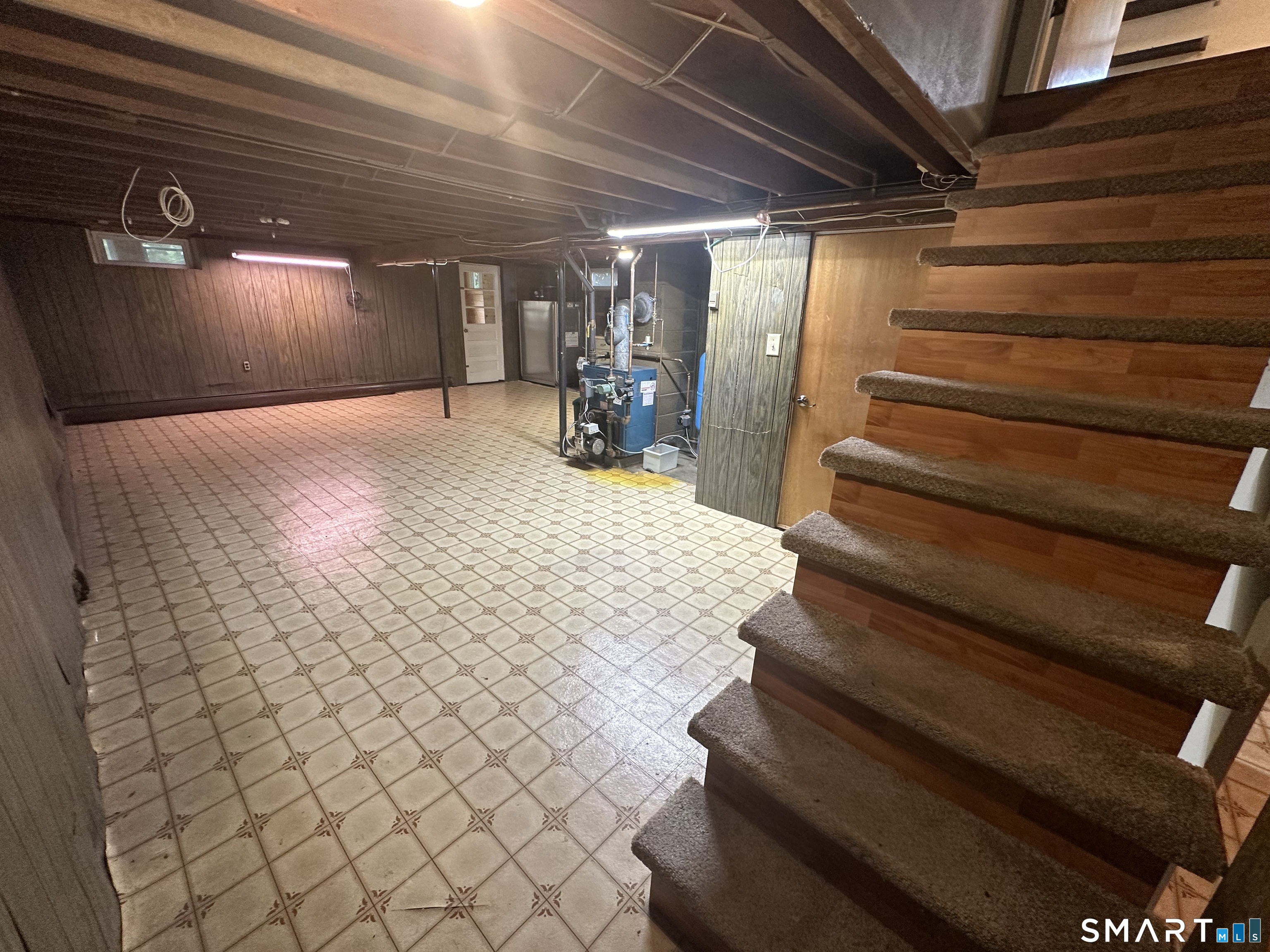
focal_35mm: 14
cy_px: 476
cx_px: 635
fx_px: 514
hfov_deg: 102.1
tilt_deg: -18.7
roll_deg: -2.1
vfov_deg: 85.7
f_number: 2.2
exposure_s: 1/60
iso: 250
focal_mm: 2.22
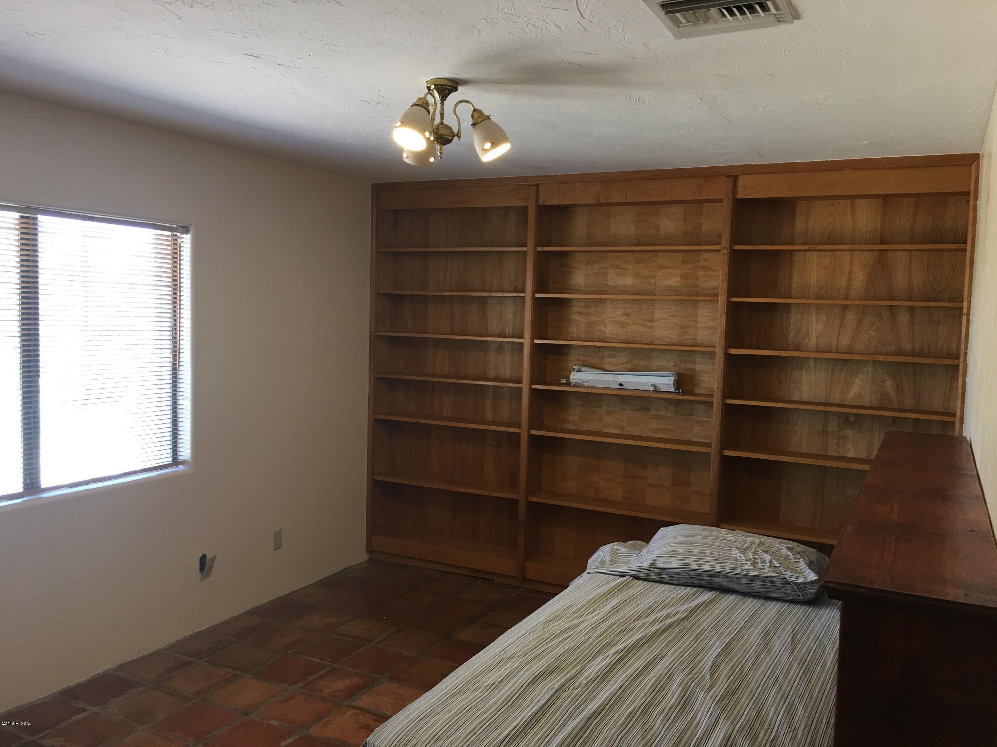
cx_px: 498
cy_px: 374
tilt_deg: -3.3
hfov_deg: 61.7
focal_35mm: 29
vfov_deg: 48.2
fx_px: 835
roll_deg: -2.7
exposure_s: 1/33
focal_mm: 4.15
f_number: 2.2
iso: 40
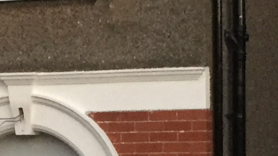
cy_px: 164
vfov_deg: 6.4
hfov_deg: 11.3
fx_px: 1400
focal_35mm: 190
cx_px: 31
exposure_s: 1/20
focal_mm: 4.15
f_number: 2.2
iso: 250
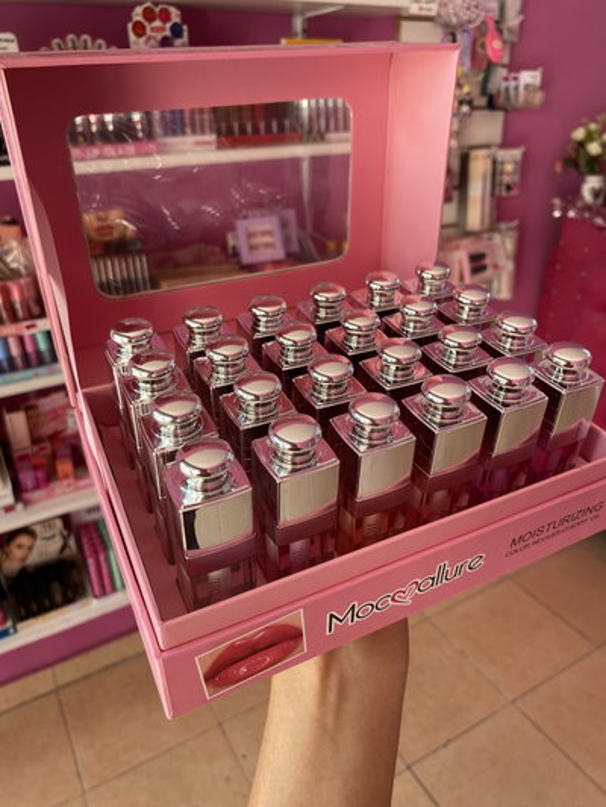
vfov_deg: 67.3
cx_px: 303
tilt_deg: -25.4
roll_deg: +2.3
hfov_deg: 53.1
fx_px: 607
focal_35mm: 26
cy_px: 404
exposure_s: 1/121
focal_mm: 4.25
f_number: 1.8
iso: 80
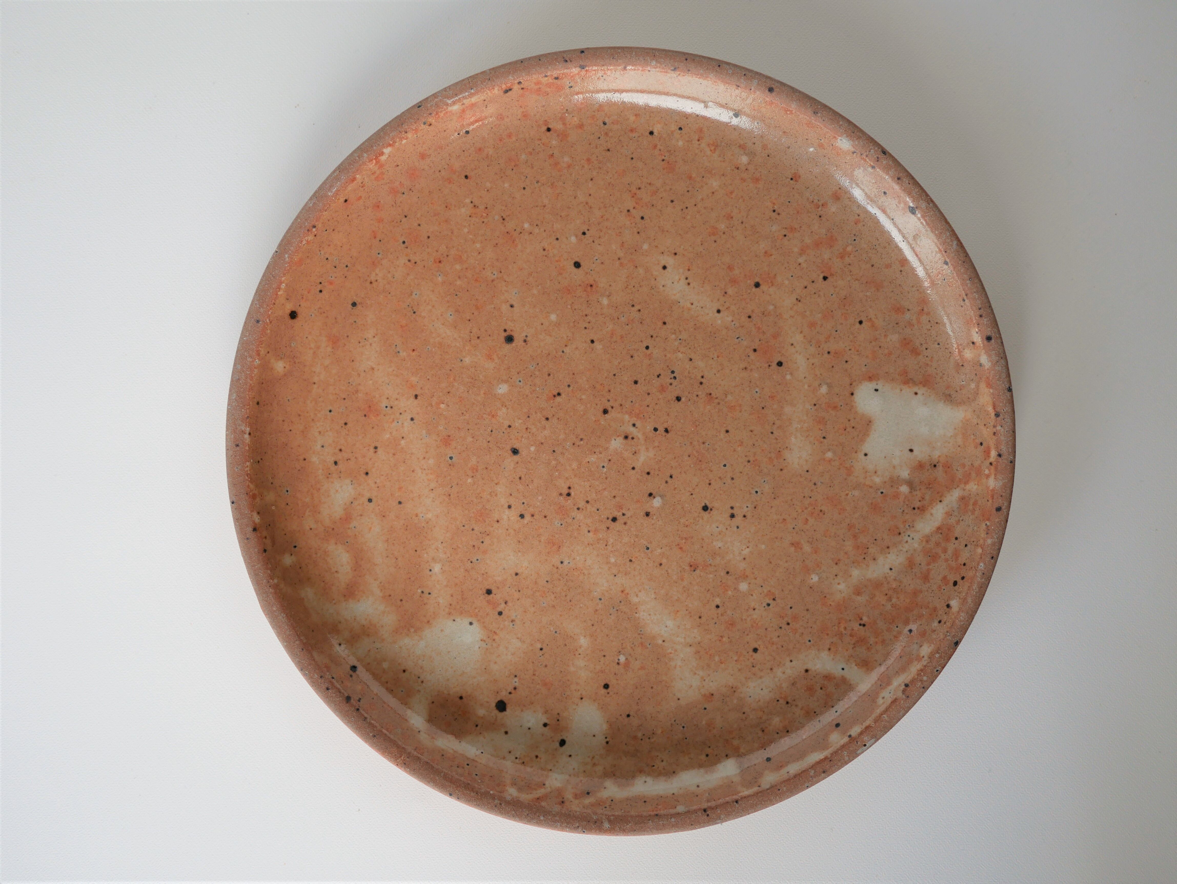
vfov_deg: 36.0
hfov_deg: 46.8
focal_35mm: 40
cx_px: 588
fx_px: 1361
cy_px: 442
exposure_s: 1/125
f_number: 2
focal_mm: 20
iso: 200
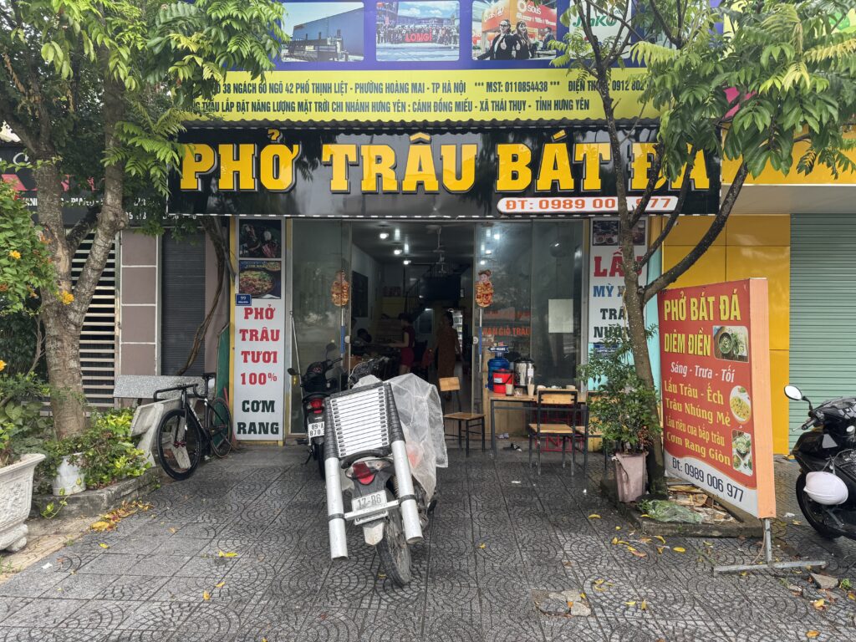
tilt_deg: +0.4
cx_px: 428
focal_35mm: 24
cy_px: 321
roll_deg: -1.1
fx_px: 593
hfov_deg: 71.6
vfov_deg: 56.8
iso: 80
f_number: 1.78
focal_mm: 6.76
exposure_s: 1/309
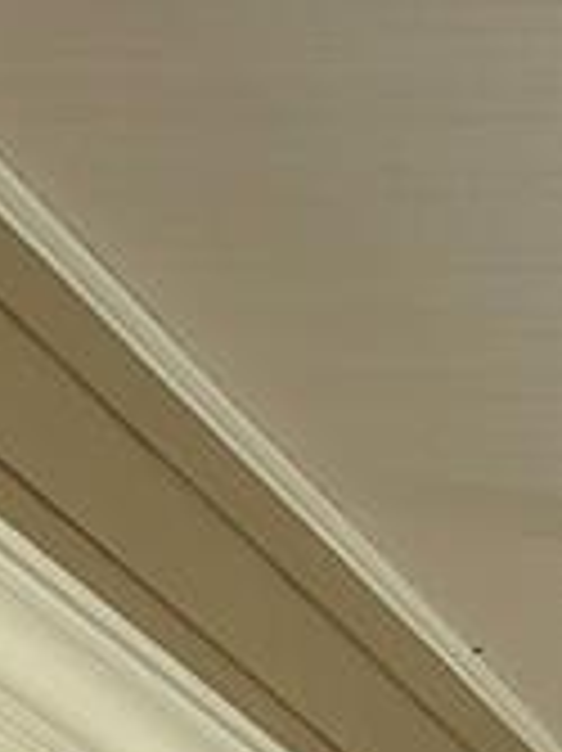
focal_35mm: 187
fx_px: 4053
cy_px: 1648
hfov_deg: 7.2
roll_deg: +1.8
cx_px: 1538
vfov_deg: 9.6
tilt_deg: +2.3
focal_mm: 5.1
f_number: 1.6
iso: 32
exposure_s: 1/139
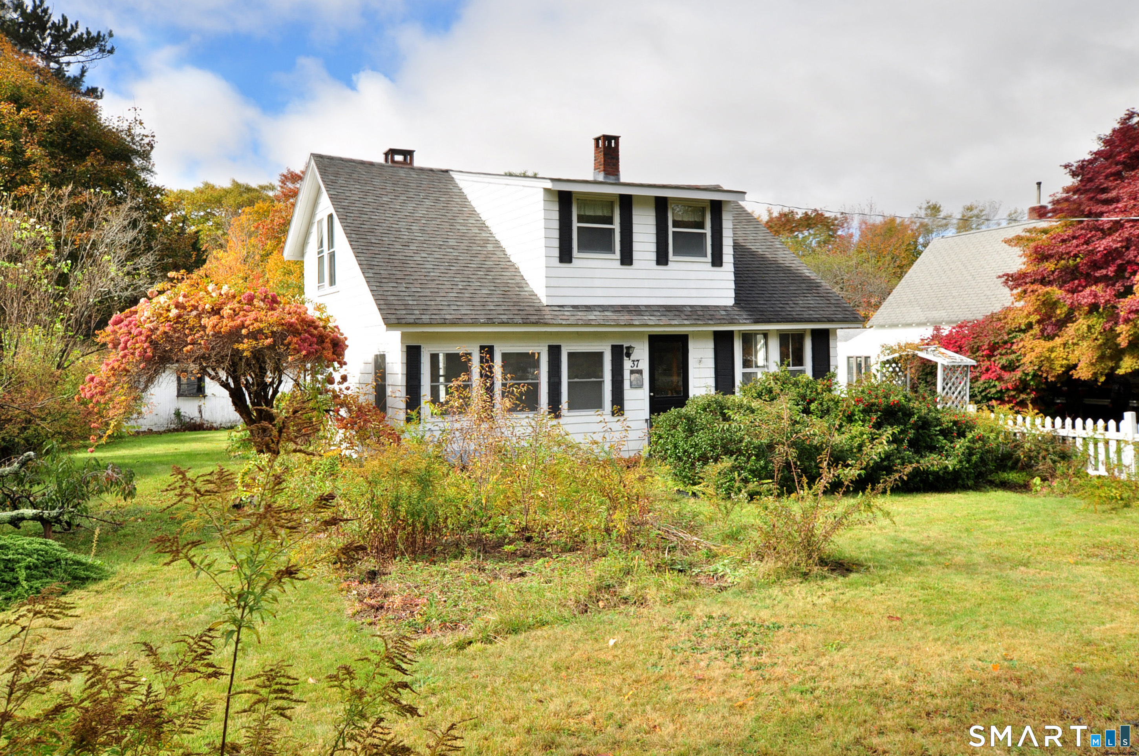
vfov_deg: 43.5
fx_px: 948
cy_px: 378
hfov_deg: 62.0
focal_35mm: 30
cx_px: 570
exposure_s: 1/160
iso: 250
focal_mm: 20
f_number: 8
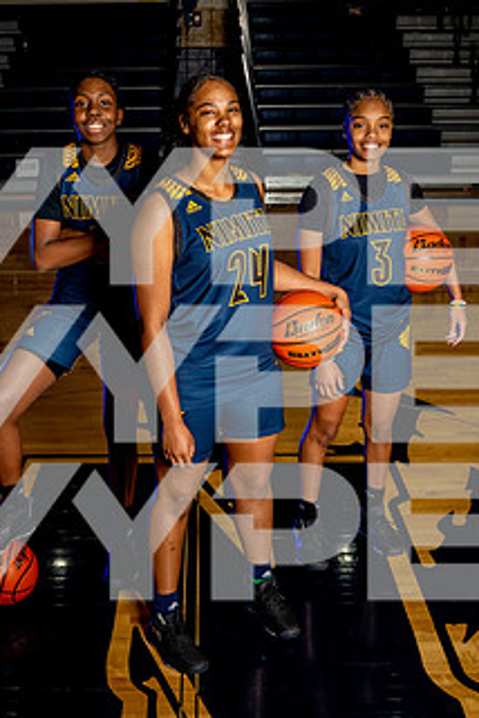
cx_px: 190
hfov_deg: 27.5
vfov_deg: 40.3
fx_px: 978
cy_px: 376
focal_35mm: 49
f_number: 6.3
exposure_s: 1/250
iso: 64
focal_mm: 35
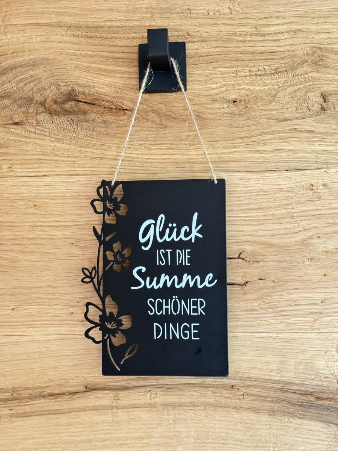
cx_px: 169
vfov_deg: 39.7
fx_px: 625
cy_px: 226
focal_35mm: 48
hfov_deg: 30.3
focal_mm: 6.8
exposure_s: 1/60
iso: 250
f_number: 1.8
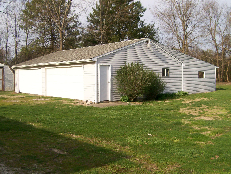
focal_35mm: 36
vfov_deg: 39.7
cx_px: 116
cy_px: 87
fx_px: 240
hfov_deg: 51.4
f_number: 4.8
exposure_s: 1/459
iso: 80
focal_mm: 6
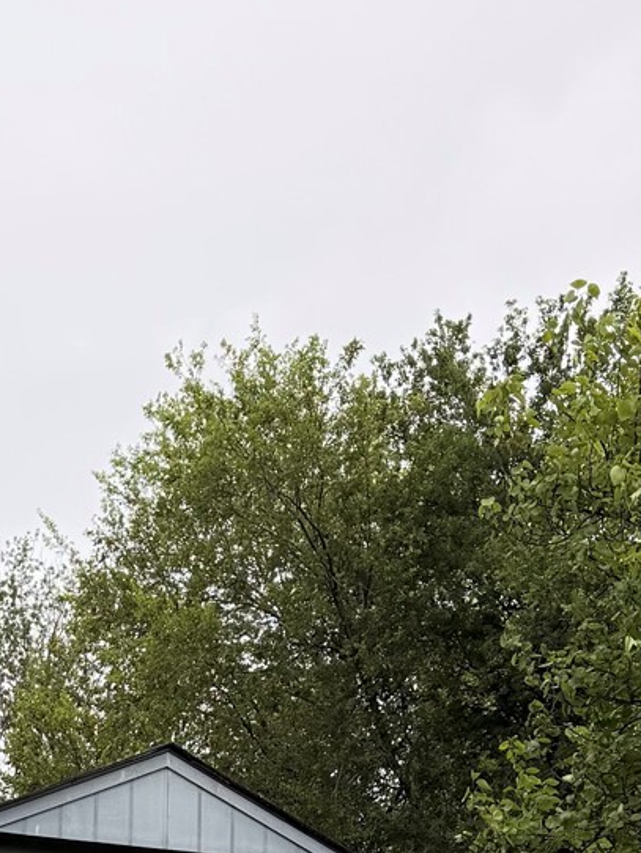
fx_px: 2097
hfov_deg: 17.1
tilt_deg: +4.5
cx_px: 35
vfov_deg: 20.5
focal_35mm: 85
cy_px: 1187
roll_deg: -2.6
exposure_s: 1/3279
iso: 80
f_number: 1.78
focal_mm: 6.76
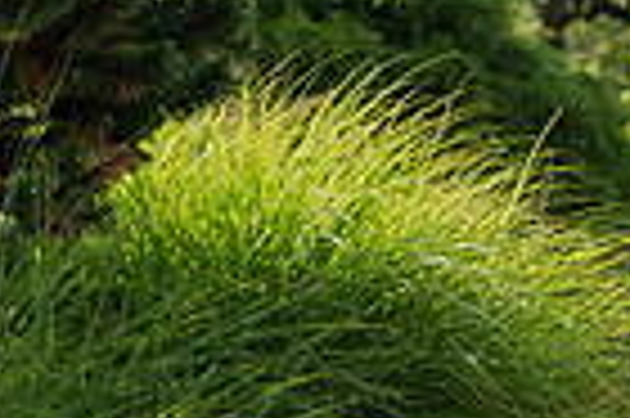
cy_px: 344
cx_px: 1206
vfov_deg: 2.9
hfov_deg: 4.4
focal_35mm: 465
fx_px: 8128
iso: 200
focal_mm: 112
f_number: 5
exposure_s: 1/320
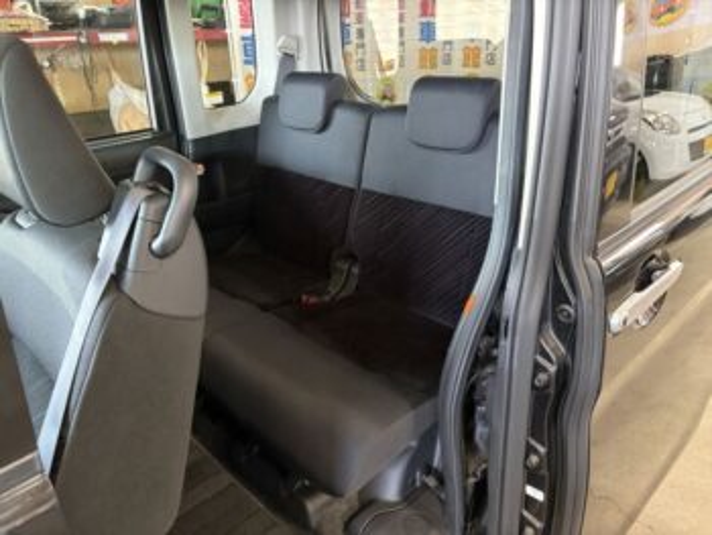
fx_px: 535
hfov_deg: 67.3
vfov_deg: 53.1
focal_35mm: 26
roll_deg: +2.8
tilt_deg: -22.6
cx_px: 356
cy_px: 268
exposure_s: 1/33
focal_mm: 5.96
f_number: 1.6
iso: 500
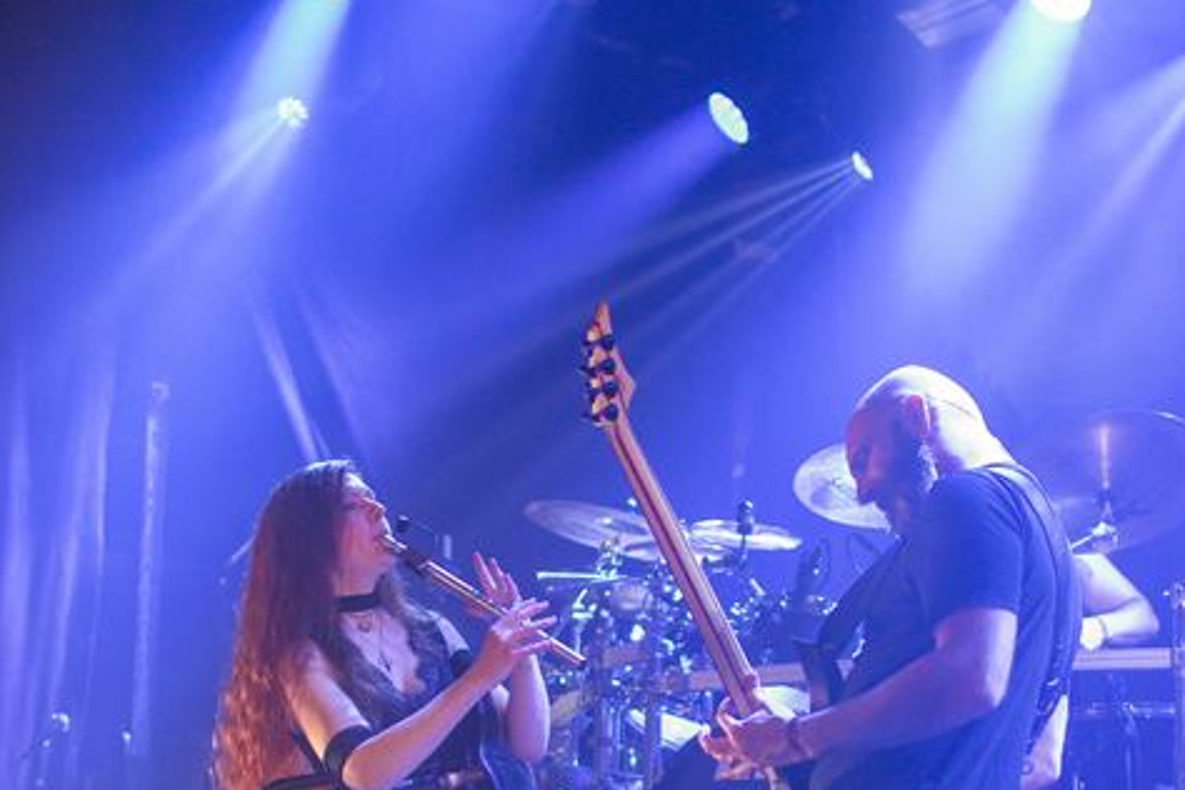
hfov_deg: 25.4
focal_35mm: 80
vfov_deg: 16.7
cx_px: 592
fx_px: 2625
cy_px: 815
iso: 1600
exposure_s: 1/320
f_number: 1.8
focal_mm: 35
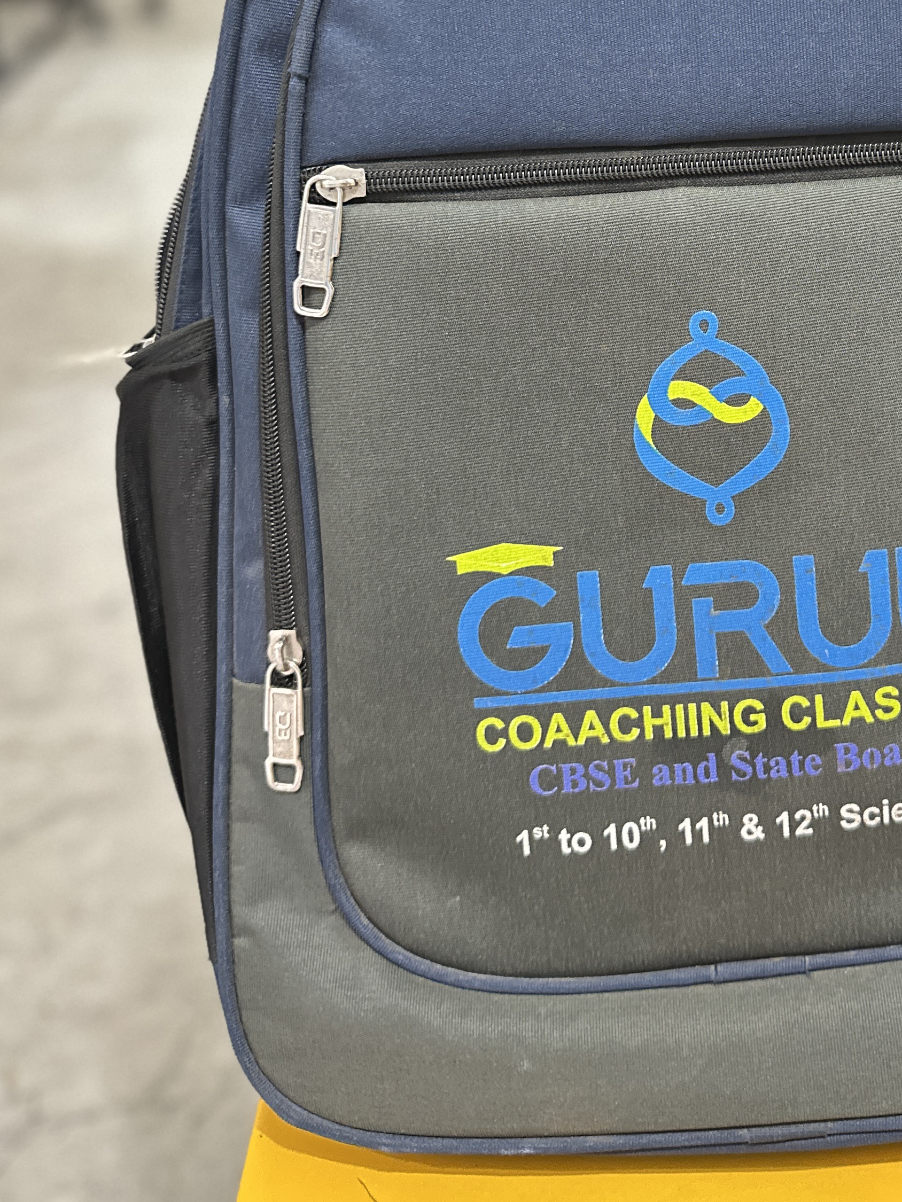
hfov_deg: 32.6
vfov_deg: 41.5
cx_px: 733
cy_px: 204
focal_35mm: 43
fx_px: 1494
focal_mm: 6.86
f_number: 1.78
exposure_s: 1/33
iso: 800
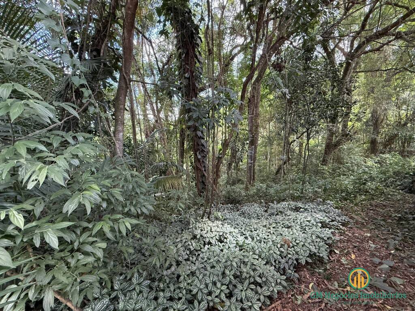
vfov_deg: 85.7
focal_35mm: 14
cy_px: 156
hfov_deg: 102.1
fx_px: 168
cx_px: 208
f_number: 2.2
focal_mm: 2.22
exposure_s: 1/98
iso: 320
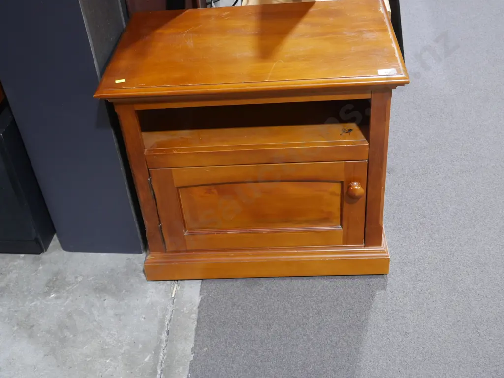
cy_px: 189
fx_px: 612
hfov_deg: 44.8
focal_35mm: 42
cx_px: 252
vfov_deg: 34.3
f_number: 4.6
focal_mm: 21
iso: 1250
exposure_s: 1/60
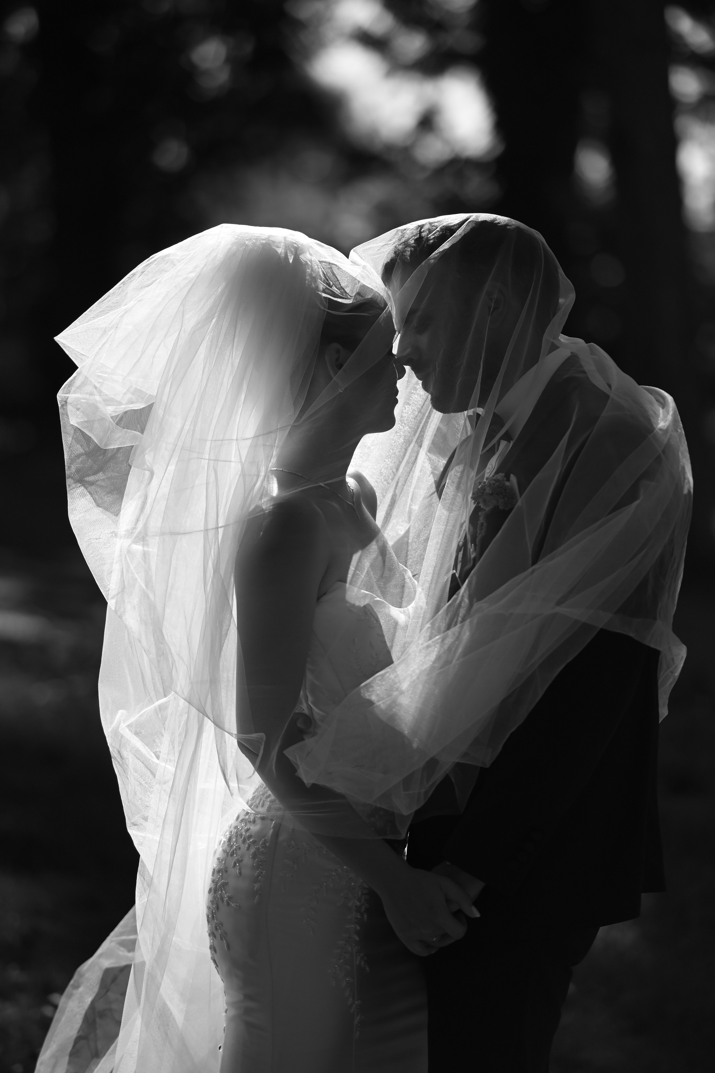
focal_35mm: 175
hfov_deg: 7.8
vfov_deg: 11.7
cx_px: 358
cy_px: 536
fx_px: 5213
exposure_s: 1/5000
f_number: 2.8
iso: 400
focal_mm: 175
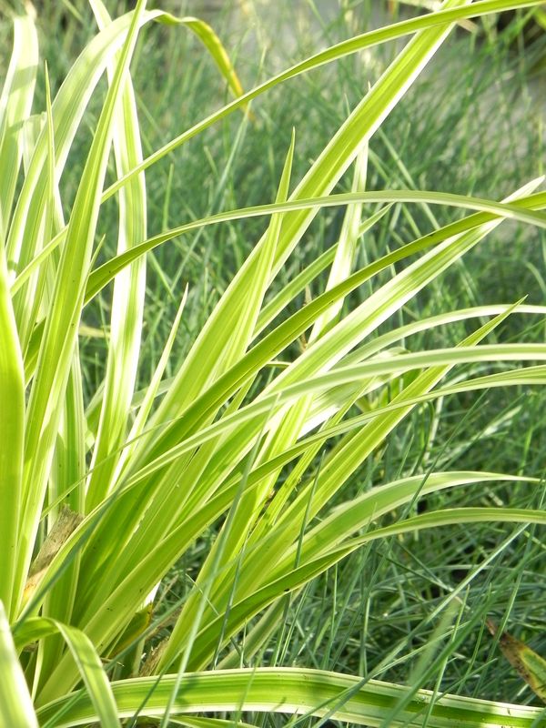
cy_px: 364
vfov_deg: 26.0
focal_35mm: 75
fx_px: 1577
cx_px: 273
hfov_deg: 19.6
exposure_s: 1/125
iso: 160
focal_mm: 13.4
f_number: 5.6
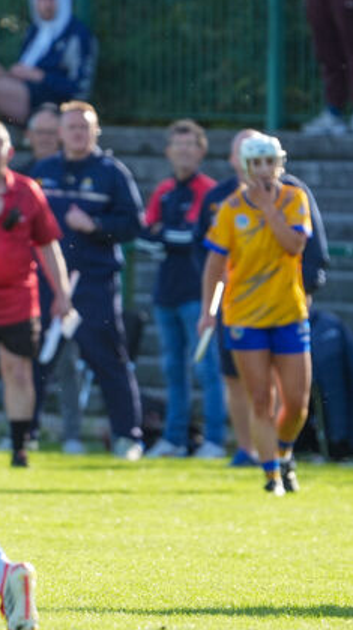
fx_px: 19829
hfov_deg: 1.0
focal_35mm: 1189
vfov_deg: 1.8
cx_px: 210
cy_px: 323
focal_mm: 594
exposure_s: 1/640
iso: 640
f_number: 6.3
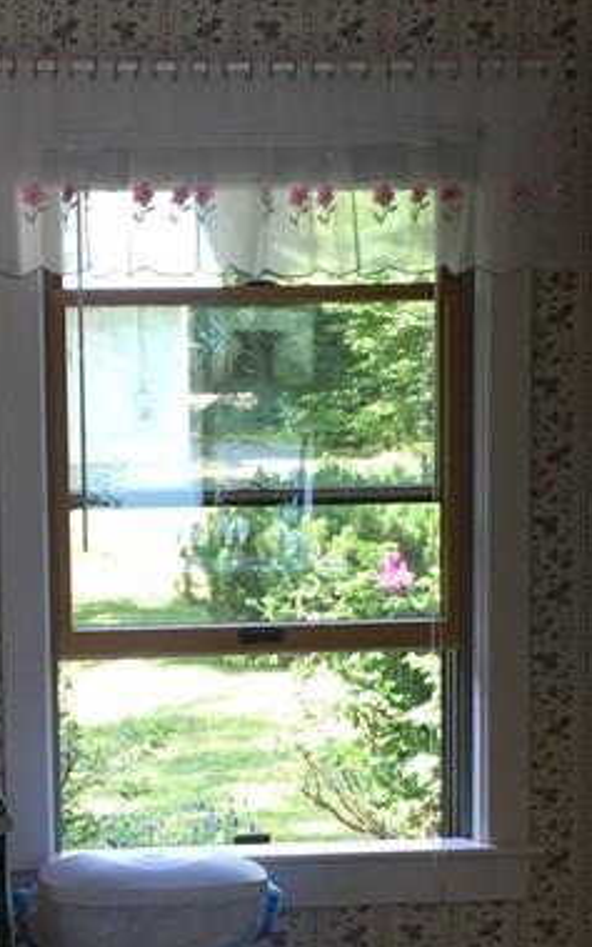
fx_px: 2142
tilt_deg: -5.8
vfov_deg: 24.7
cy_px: 692
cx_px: 77
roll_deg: +1.2
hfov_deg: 15.6
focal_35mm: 83
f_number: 2.2
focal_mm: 4.15
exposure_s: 1/40
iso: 25
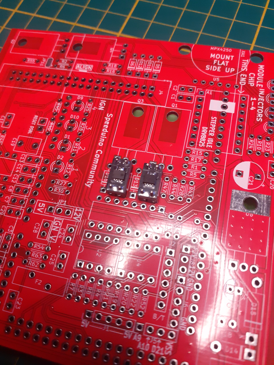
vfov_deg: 65.3
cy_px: 182
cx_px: 137
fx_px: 285
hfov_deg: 51.4
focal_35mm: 27
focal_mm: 3.6
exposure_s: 1/50
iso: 250
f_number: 1.9
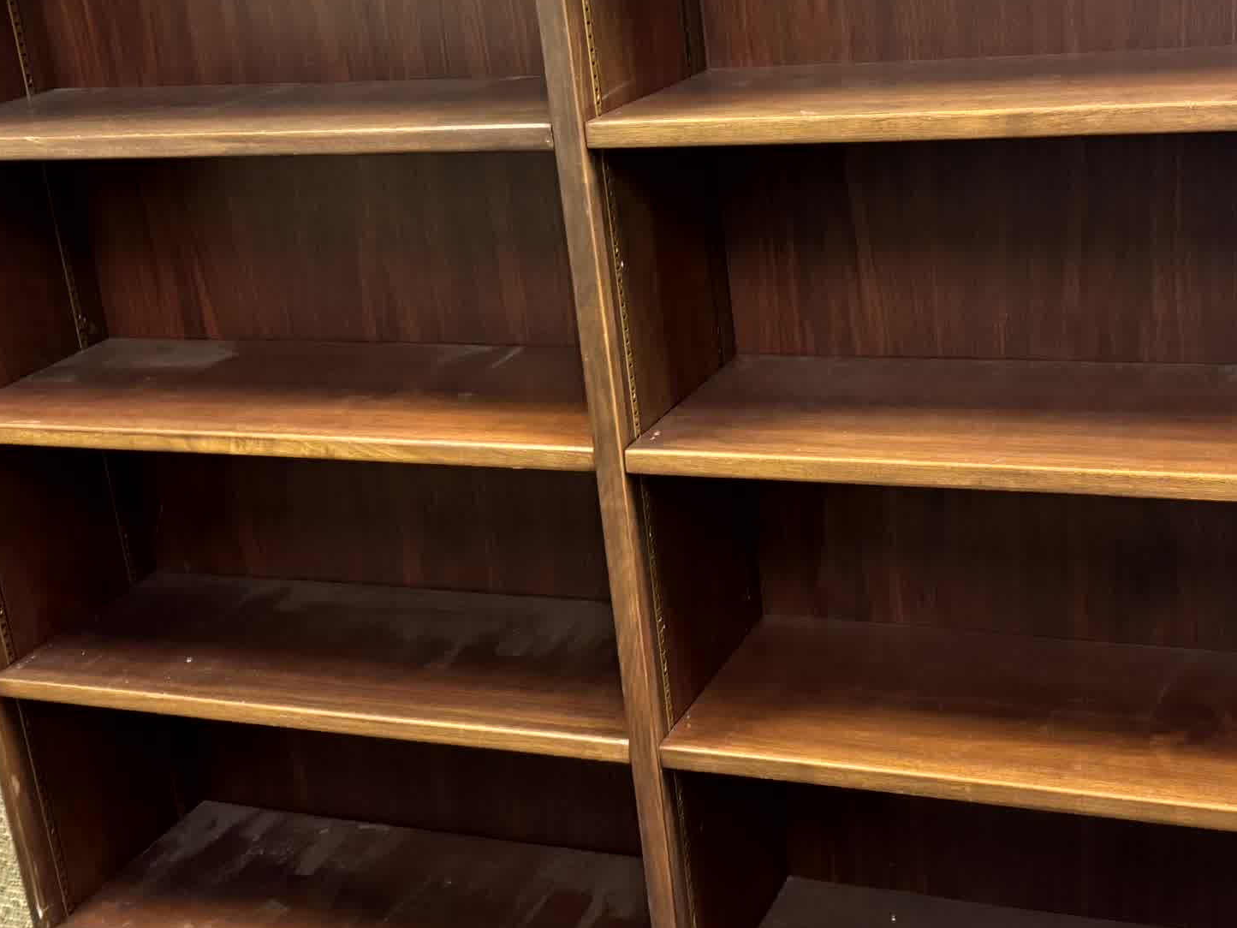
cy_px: 327
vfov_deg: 28.4
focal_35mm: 51
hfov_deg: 37.3
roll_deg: +4.9
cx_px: 754
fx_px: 1823
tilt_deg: -19.3
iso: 500
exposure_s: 1/40
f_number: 1.6
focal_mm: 5.96
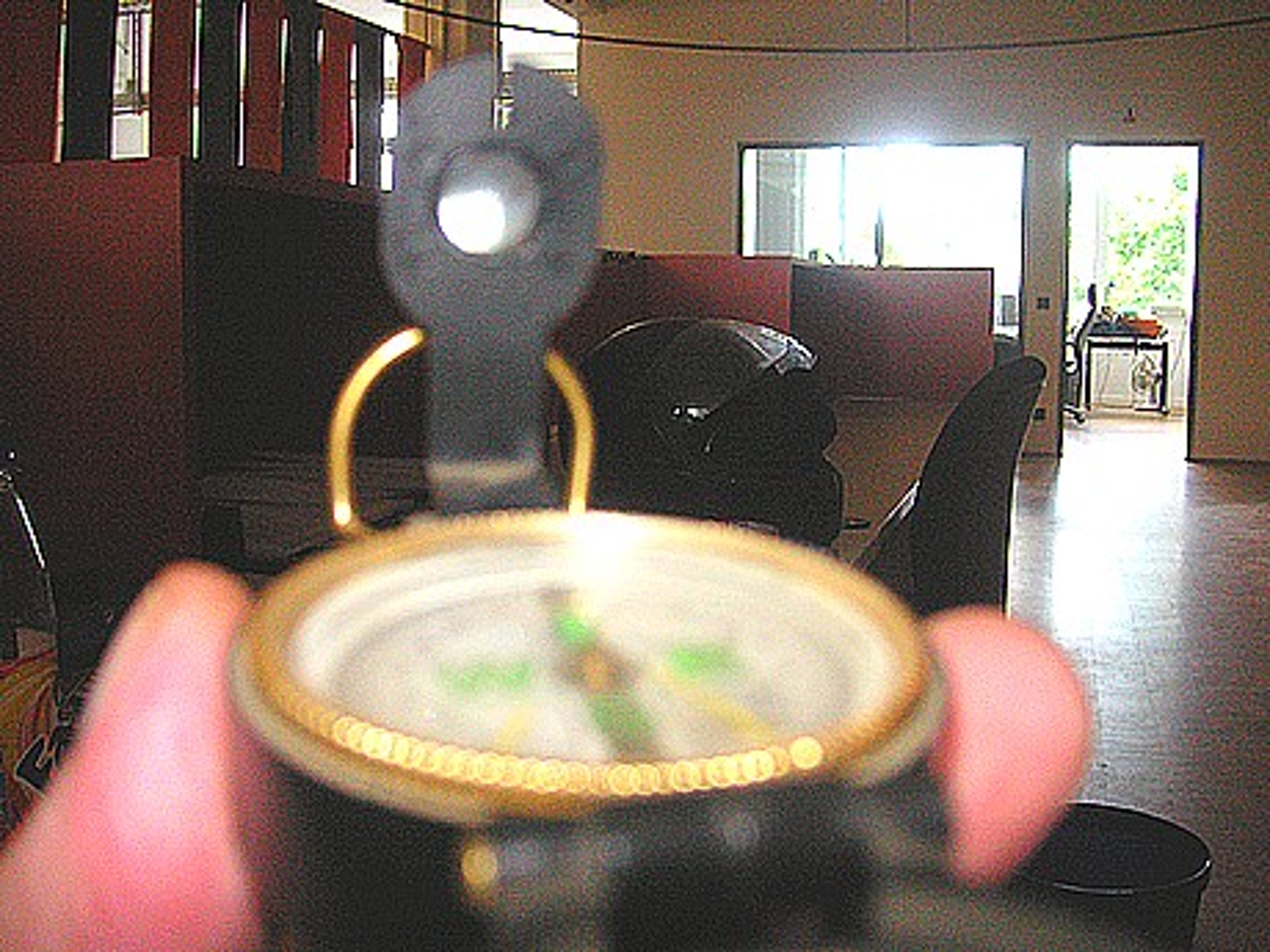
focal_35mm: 37
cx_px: 635
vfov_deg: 38.7
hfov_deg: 50.1
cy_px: 476
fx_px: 1357
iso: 160
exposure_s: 1/45
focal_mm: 6.1
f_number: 2.8
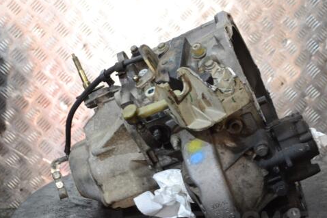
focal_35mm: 64
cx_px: 177
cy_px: 131
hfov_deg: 31.4
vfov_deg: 21.2
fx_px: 581
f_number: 5
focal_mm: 34
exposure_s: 1/30
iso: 1100
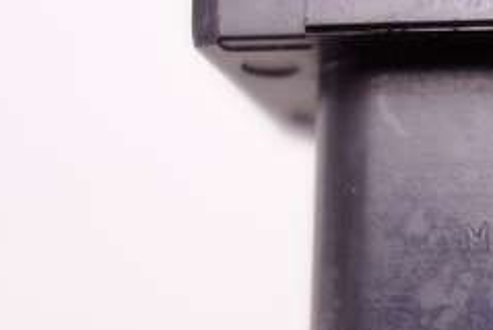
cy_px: 166
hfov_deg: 20.3
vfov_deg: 14.3
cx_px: 540
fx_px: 1316
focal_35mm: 96
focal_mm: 10.4
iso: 125
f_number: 2
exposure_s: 1/100
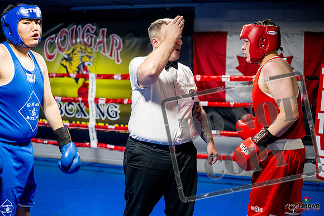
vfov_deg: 27.0
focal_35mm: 50
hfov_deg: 39.6
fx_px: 450
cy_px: 108
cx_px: 162
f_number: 2
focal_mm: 50
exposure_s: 1/1000
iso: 4000
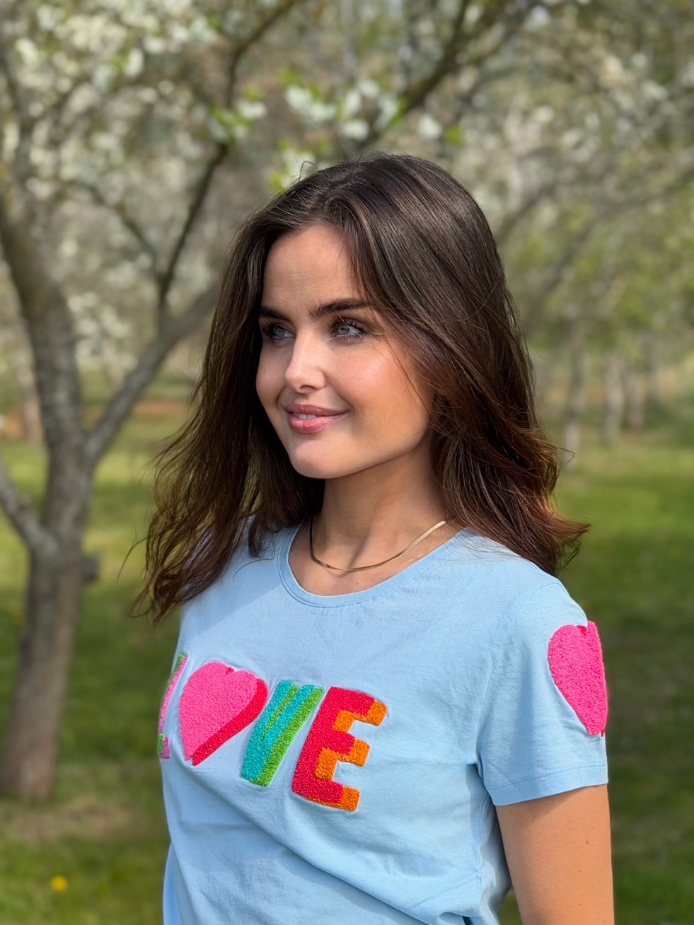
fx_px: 1978
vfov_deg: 26.0
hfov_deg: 19.9
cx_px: 359
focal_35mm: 74
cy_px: 683
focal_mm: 6.76
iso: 64
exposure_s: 1/2976
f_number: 1.78
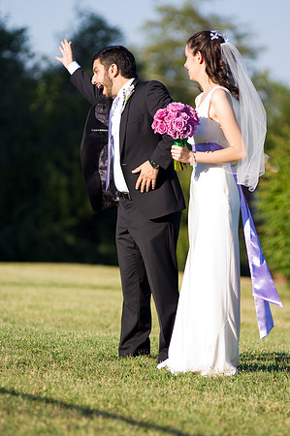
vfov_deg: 8.6
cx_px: 145
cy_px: 218
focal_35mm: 240
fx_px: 2906
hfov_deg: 5.7
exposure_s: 1/1000
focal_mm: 160
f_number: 2.8
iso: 100
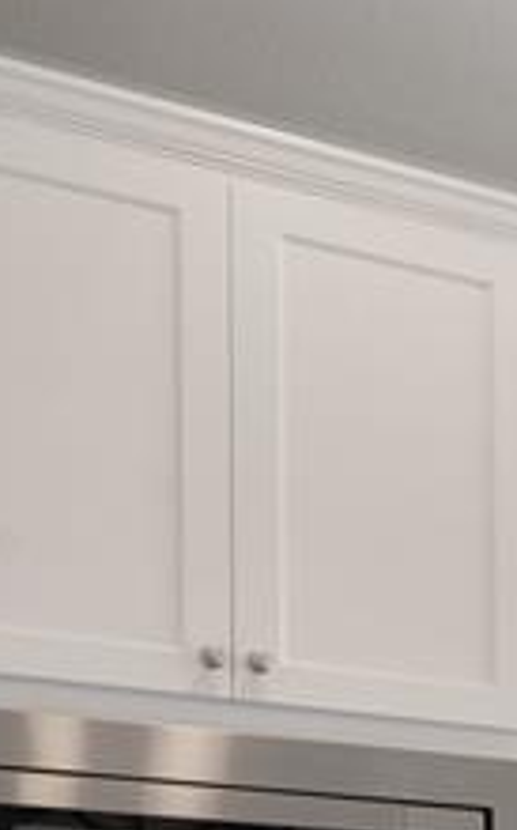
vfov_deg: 19.5
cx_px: 1672
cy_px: 1188
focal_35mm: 95
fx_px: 2147
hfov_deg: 9.6
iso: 500
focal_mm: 20
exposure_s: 1/25
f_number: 9
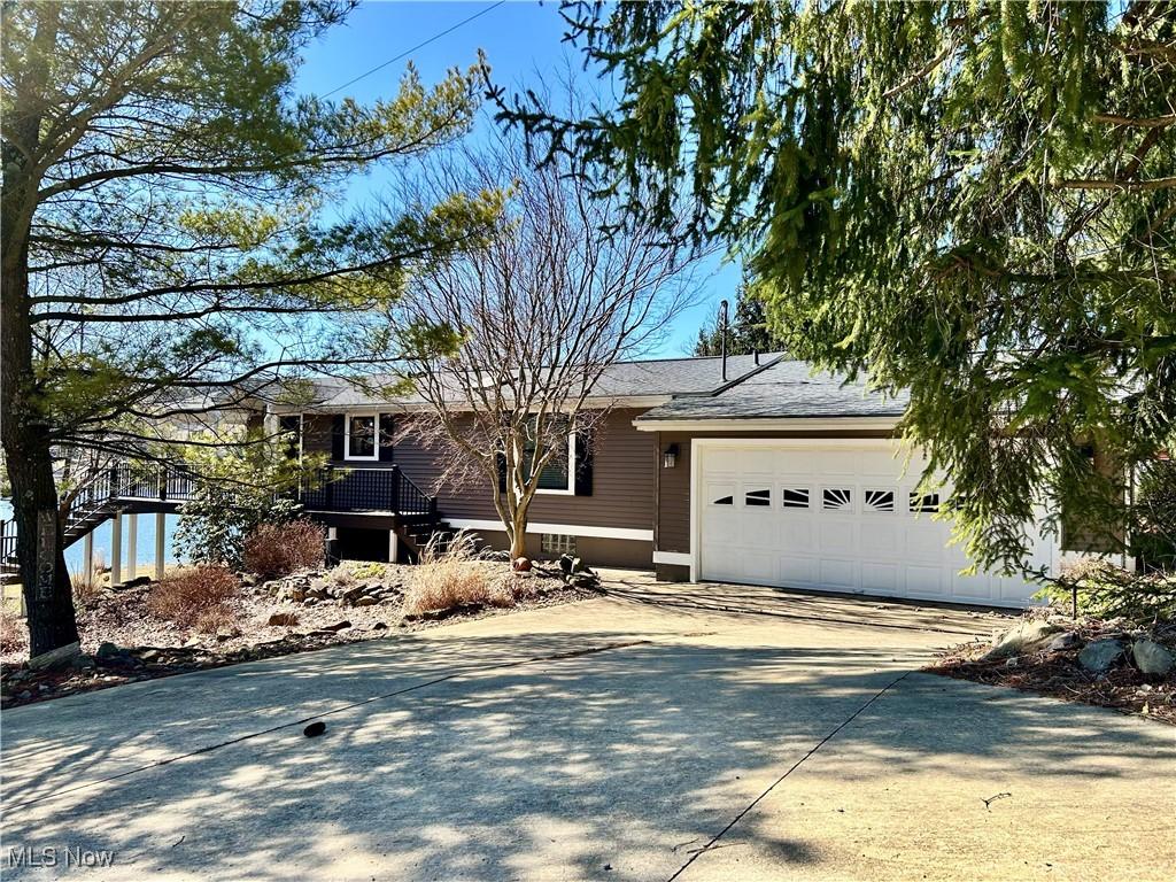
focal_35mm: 26
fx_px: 883
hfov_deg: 67.3
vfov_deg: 53.1
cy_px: 441
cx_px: 588
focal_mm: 5.7
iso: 50
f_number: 1.5
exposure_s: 1/2083
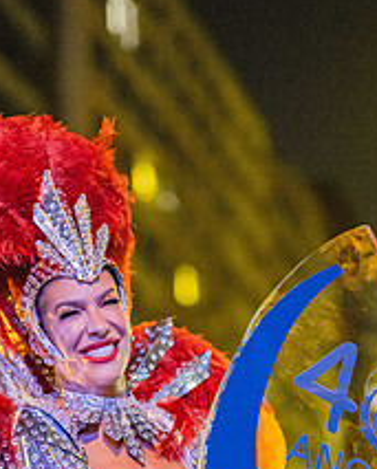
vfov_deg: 18.7
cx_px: 172
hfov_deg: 15.6
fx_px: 1378
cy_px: 487
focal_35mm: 99
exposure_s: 1/250
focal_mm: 50
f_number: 1.2
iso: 6400
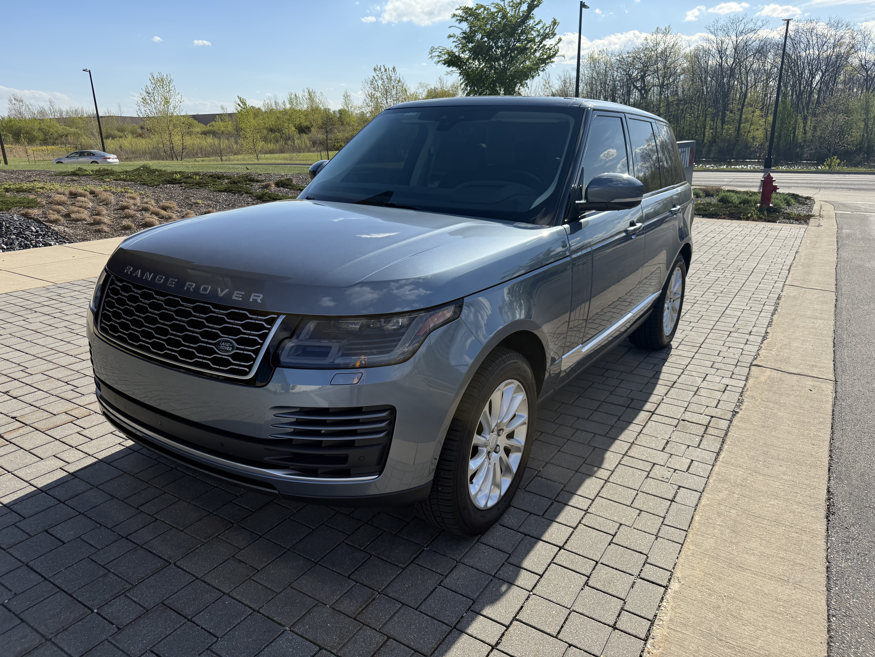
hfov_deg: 71.6
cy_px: 328
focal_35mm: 24
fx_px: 607
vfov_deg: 56.8
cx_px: 438
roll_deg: +1.8
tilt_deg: -16.6
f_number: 1.78
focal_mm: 6.76
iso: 100
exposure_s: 1/5714
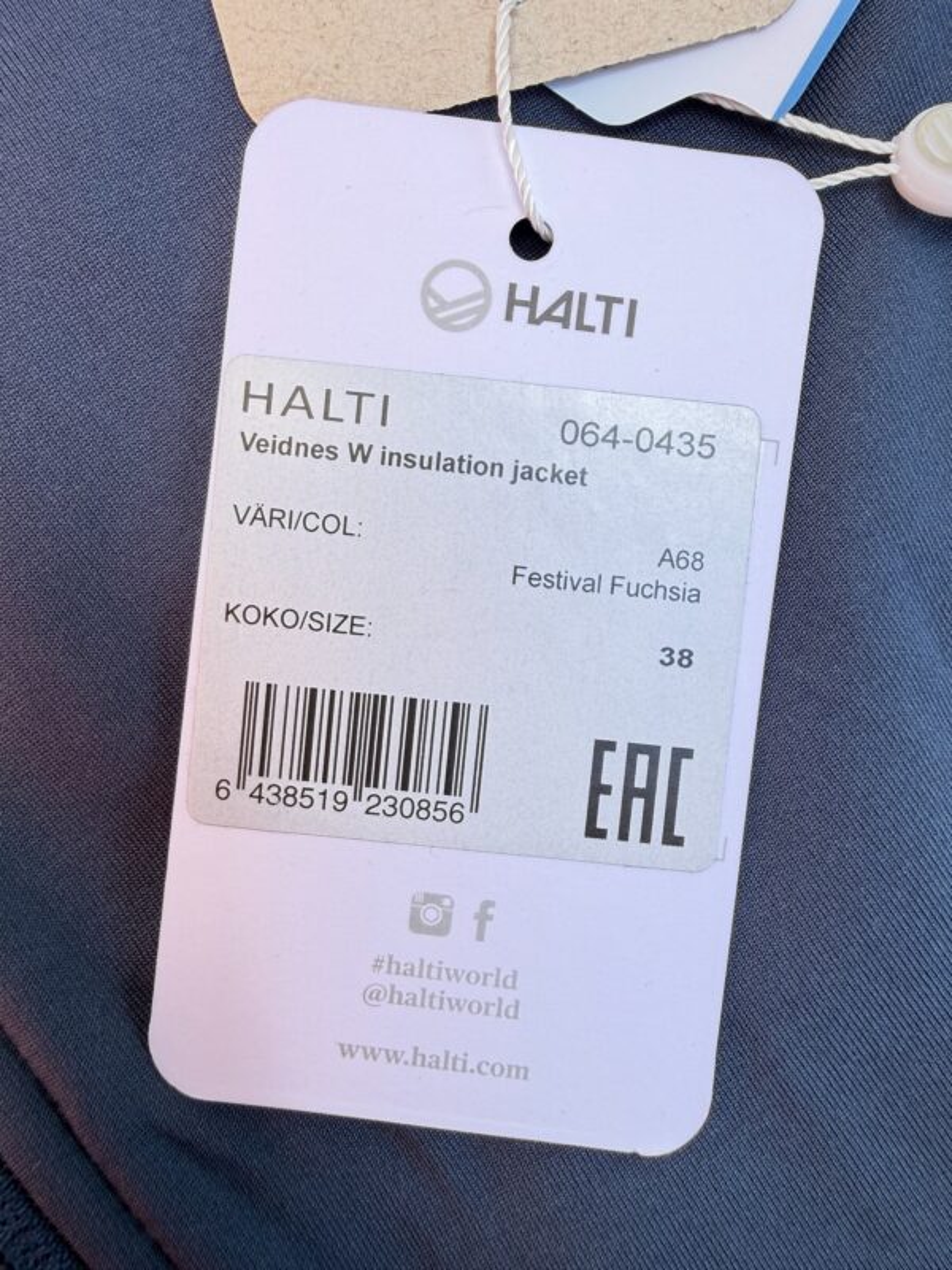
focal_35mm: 24
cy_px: 635
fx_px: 880
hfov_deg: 56.8
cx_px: 476
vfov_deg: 71.6
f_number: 2.2
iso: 80
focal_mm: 2.22
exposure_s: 1/121
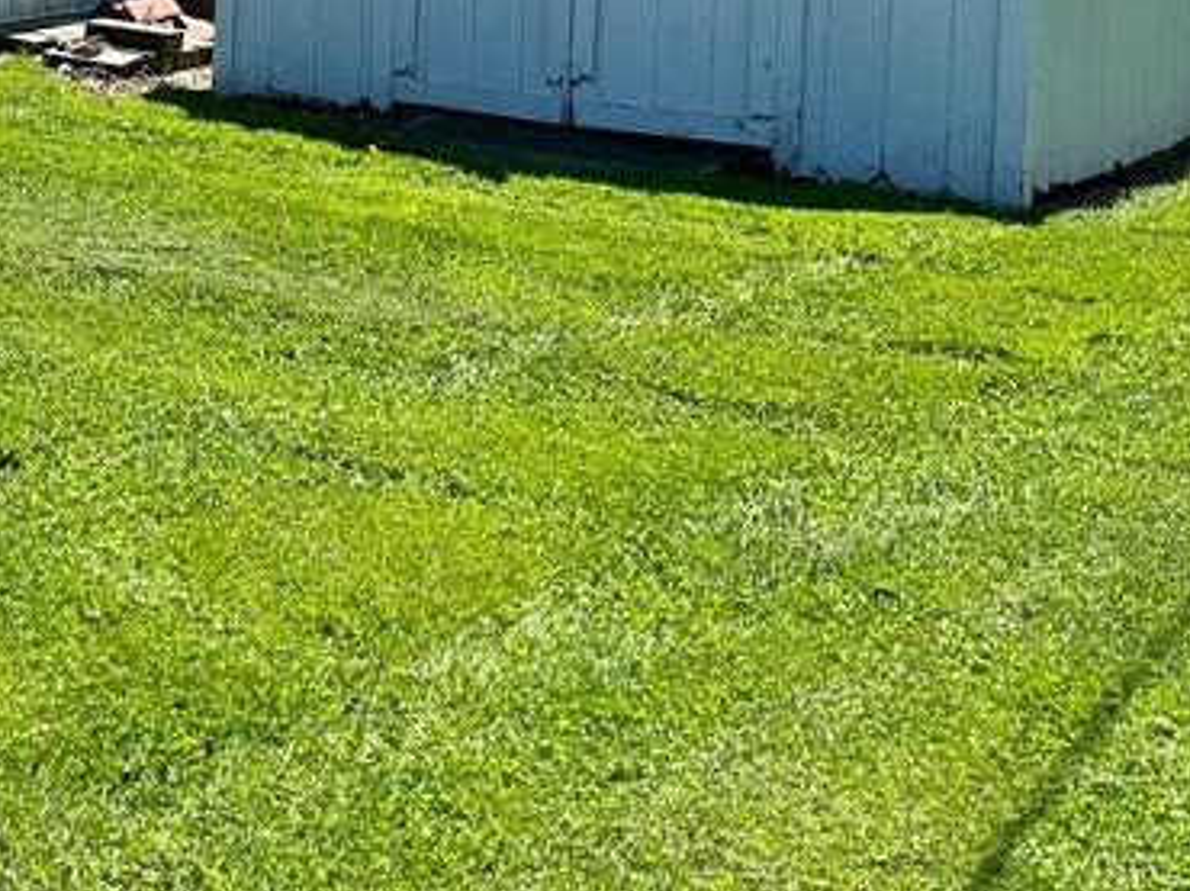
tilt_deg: -3.3
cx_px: -289
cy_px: -216
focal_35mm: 72
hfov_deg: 24.2
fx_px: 2474
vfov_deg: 19.1
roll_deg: -0.1
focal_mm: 5.1
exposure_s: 1/2967
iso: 50
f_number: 1.6
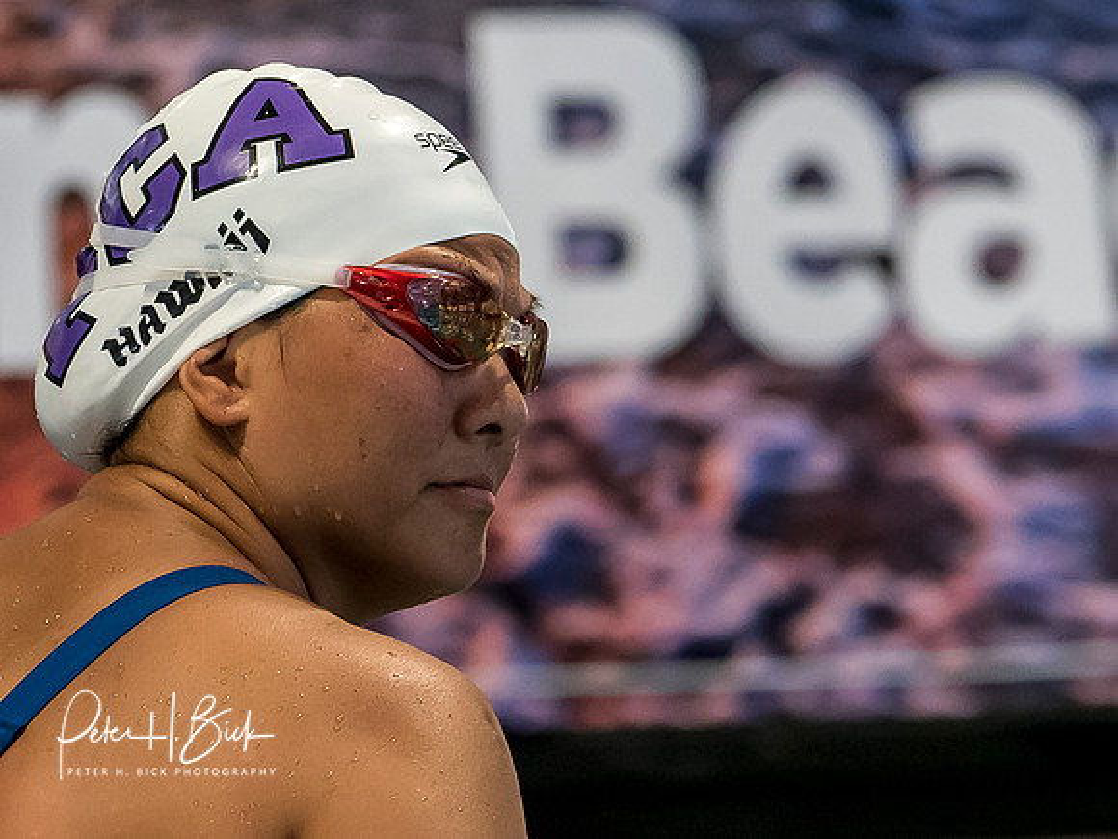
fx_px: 33102
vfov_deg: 1.5
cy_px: 644
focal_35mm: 1025
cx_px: 351
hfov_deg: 1.9
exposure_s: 1/250
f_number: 3.5
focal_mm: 200
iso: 1600
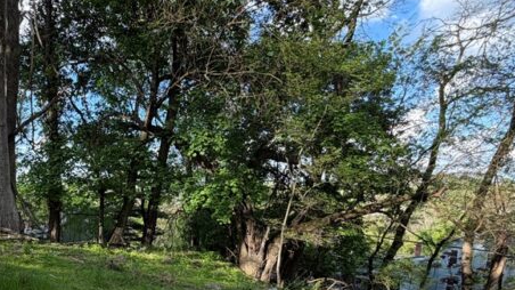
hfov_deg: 67.4
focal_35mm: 27
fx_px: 369
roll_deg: +1.0
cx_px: 160
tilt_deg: -9.0
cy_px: 251
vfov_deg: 40.2
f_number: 2.2
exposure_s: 1/230
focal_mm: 2.22
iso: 40
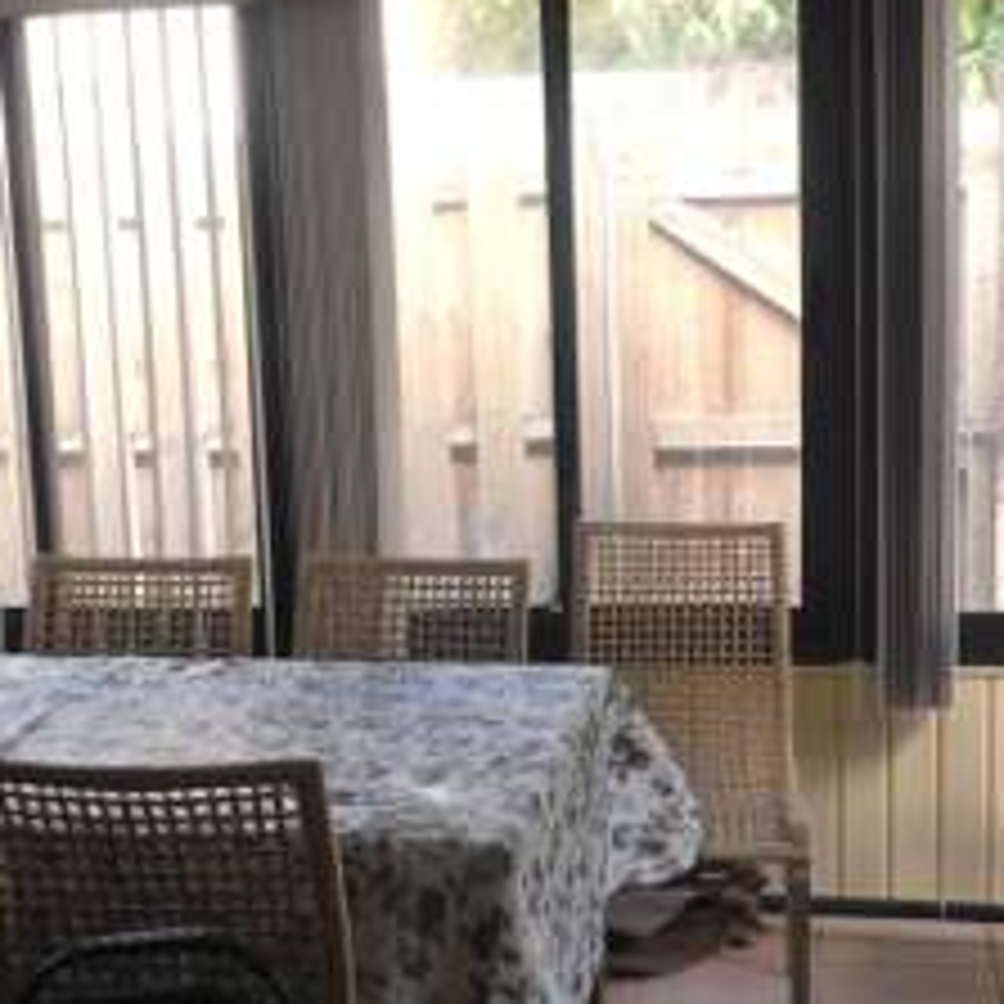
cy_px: 522
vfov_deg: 30.0
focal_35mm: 57
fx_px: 1870
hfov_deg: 30.0
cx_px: 468
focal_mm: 5.3
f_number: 3.2
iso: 400
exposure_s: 1/25
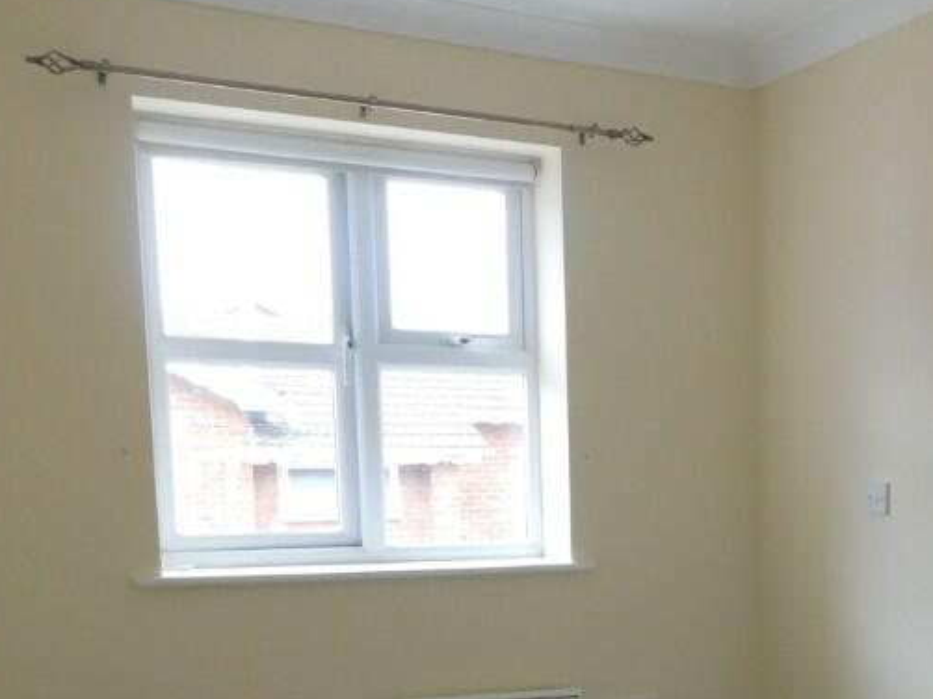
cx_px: 779
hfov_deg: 36.0
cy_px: 686
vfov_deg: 27.1
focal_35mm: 51
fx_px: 1374
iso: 125
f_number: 3.1
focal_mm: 4.5
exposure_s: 1/60
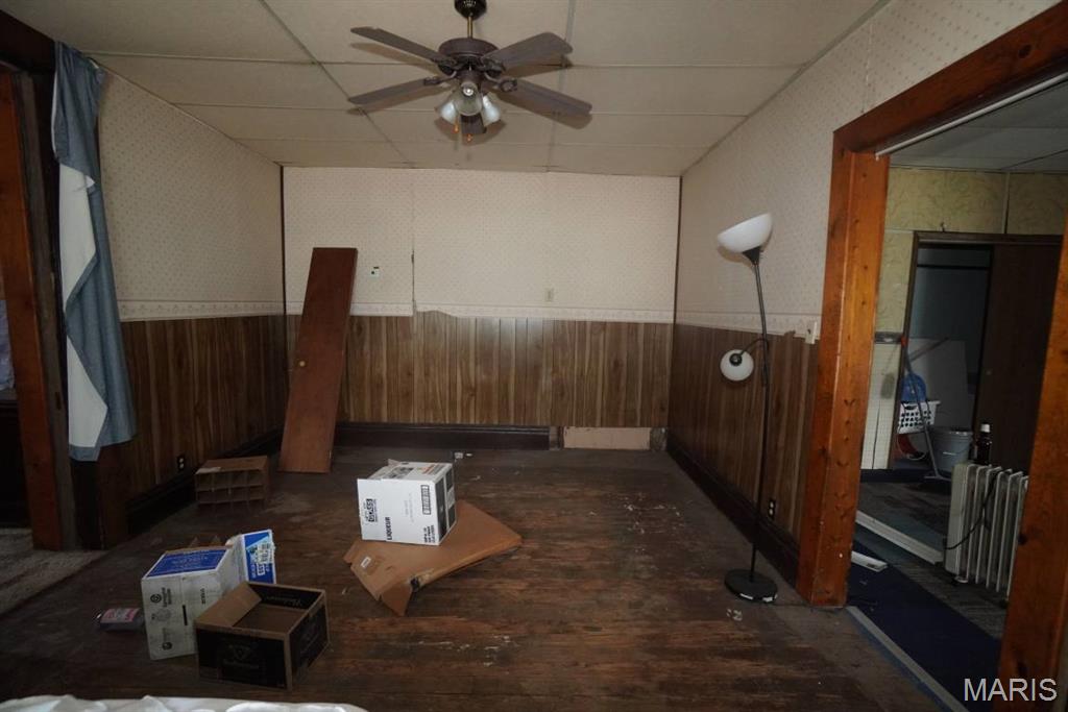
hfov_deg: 100.4
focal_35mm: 15
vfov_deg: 77.3
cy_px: 356
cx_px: 534
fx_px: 445
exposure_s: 1/160
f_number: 4
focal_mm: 10
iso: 3200
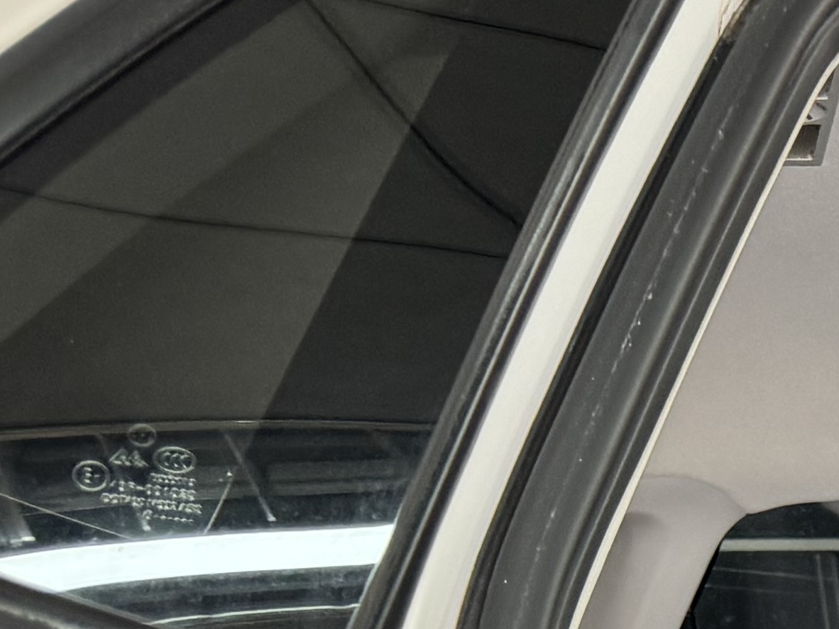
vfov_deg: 11.2
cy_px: 1358
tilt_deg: -8.7
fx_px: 2811
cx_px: 1843
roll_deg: +2.2
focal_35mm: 116
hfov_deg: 13.6
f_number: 1.78
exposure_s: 1/121
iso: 200
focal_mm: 6.76
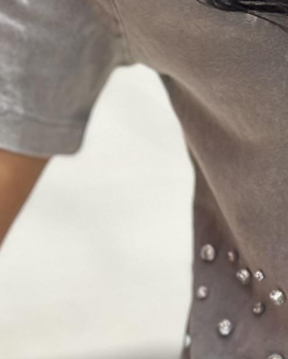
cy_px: -87
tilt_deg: -8.3
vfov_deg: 6.1
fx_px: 3356
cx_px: 559
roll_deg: +1.7
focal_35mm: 315
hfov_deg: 4.8
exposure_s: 1/5000
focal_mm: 6.86
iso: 100
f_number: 1.78
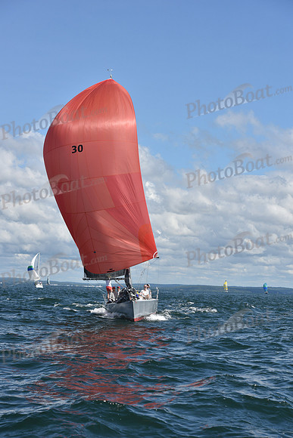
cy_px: 219
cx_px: 146
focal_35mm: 70
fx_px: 854
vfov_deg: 28.8
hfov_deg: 19.5
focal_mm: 70
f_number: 8
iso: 250
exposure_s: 1/1250
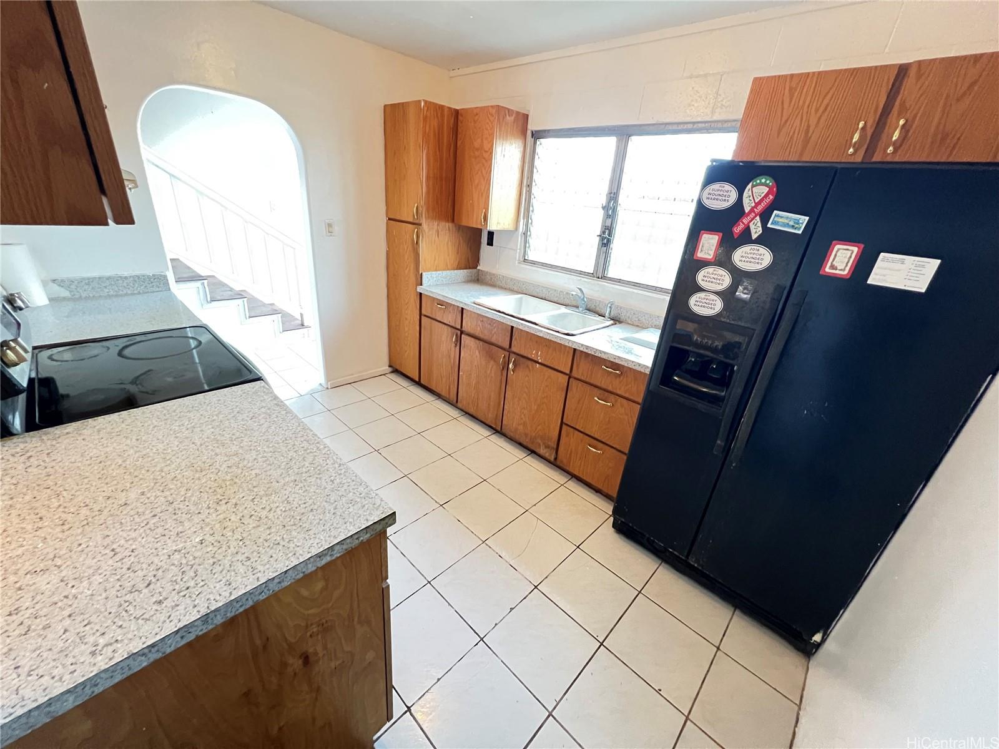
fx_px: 375
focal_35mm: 13
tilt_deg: -24.1
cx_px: 500
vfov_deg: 89.9
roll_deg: -5.3
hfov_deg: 106.2
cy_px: 374
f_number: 1.8
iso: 800
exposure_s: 1/40
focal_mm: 1.57
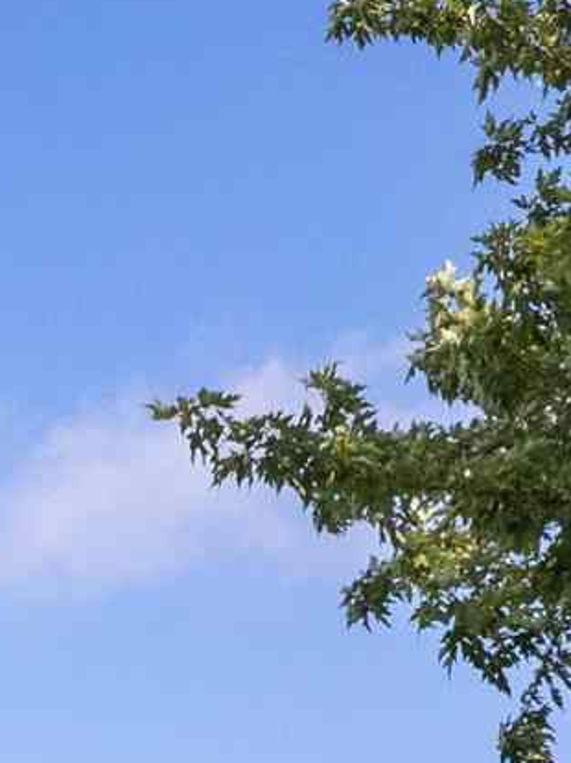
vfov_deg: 11.0
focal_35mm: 157
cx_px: -311
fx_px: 3457
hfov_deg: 9.2
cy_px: 1696
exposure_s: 1/200
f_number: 2.8
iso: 110
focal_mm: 8.38
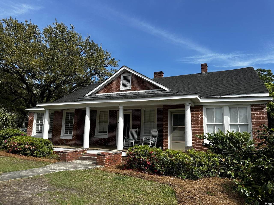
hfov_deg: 71.6
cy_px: 102
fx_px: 190
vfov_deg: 56.8
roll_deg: -3.6
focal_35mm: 24
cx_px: 137
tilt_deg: +9.5
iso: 80
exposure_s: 1/3247
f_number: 1.78
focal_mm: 6.86
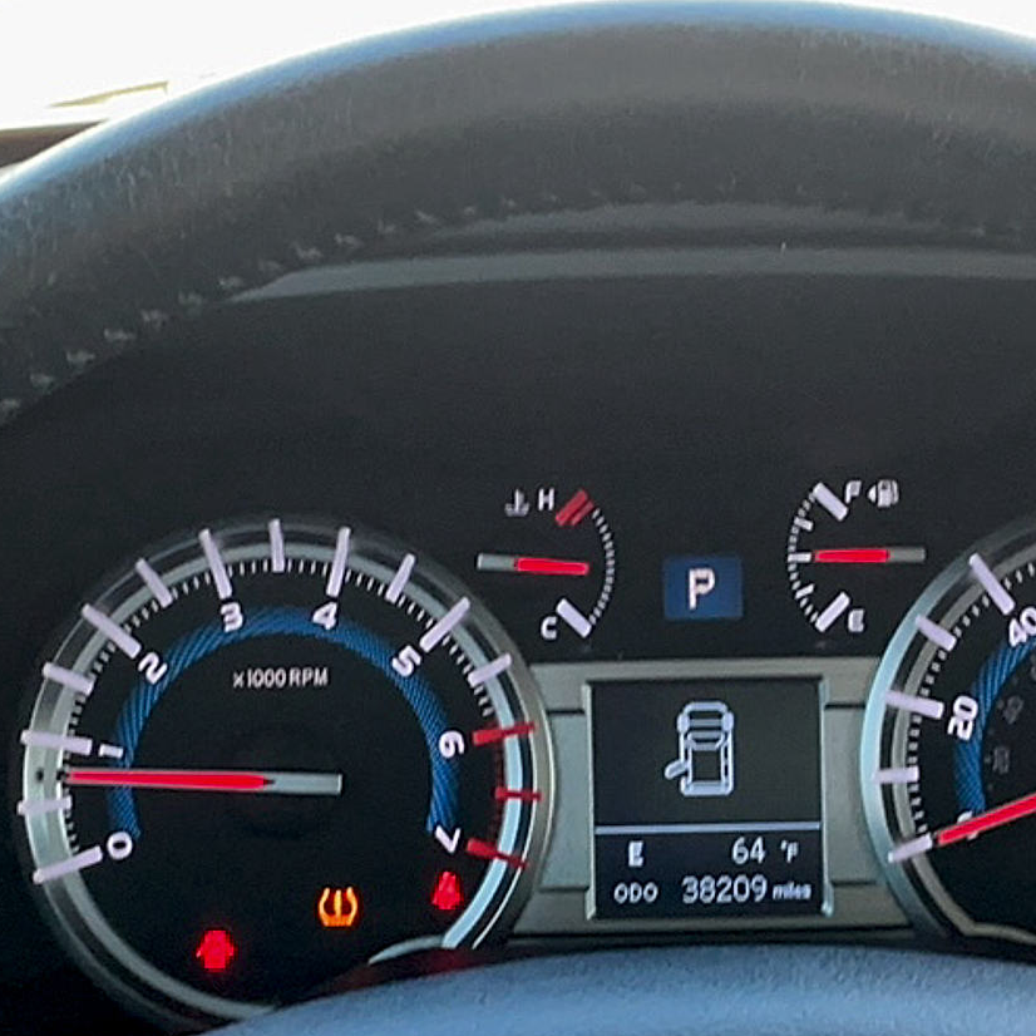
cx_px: 685
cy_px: 700
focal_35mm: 77
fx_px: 2607
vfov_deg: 22.4
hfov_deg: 22.4
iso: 50
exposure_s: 1/60
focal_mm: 3
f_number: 1.8
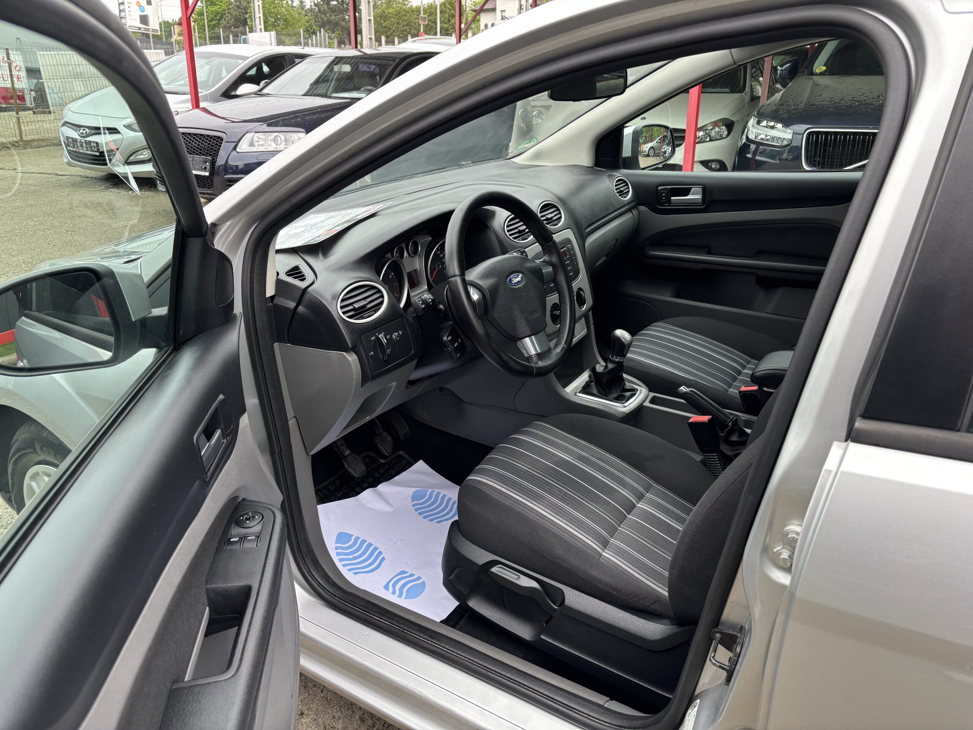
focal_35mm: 26
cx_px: 486
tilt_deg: -17.3
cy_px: 365
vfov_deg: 53.1
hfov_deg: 67.3
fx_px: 731
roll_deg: -0.6
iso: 40
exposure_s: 1/251
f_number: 1.6
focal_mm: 5.96
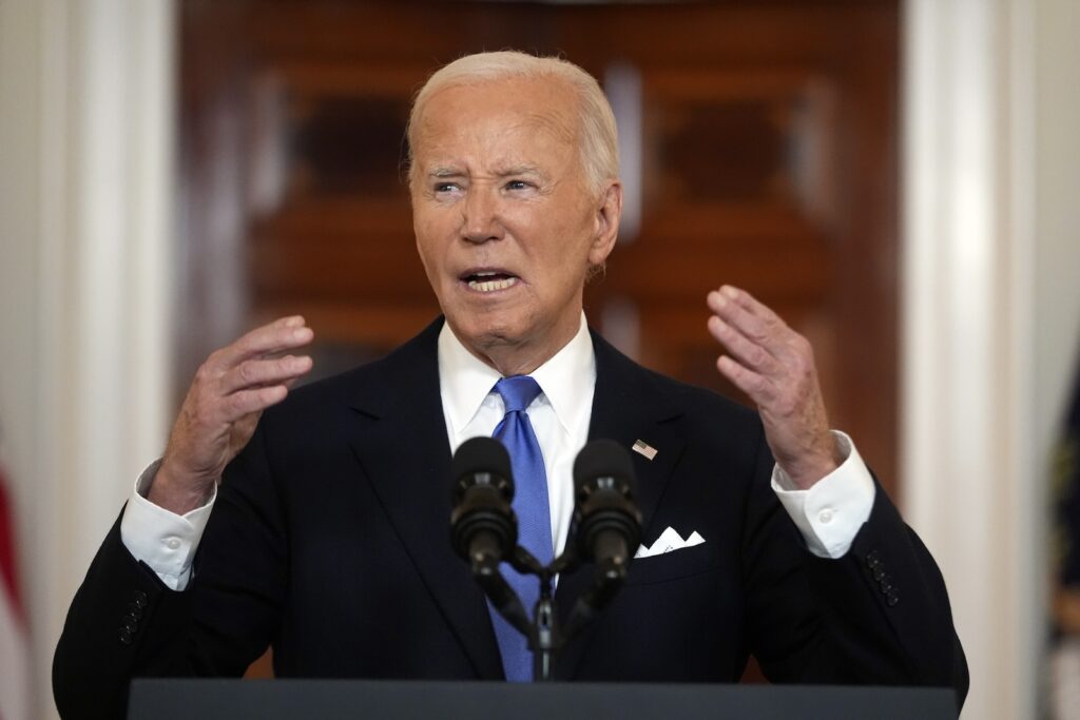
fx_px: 6000
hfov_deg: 10.3
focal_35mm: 200
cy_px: 360
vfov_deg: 6.9
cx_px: 540
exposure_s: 1/320
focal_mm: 200
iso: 4000
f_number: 3.2
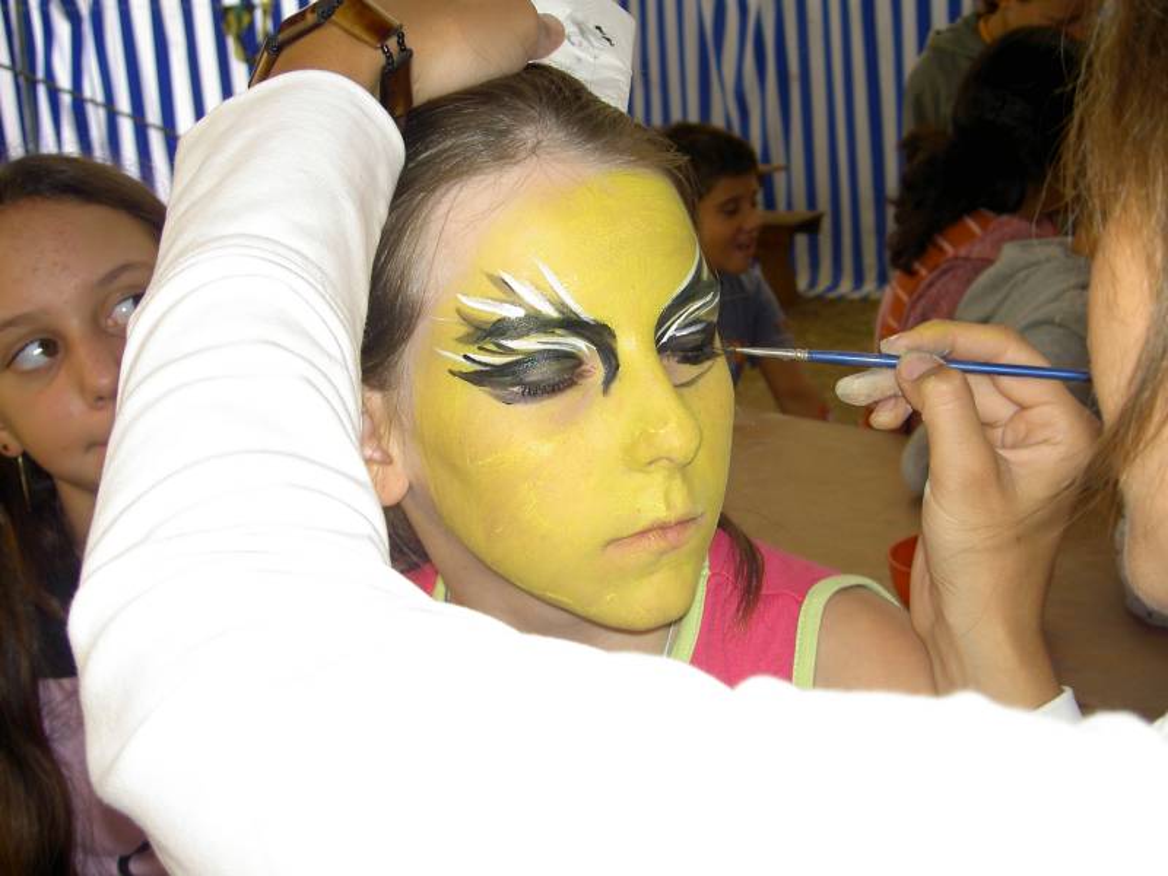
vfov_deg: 32.9
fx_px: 1485
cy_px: 438
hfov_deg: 42.9
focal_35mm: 44
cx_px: 584
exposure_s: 1/60
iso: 100
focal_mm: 9
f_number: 2.9
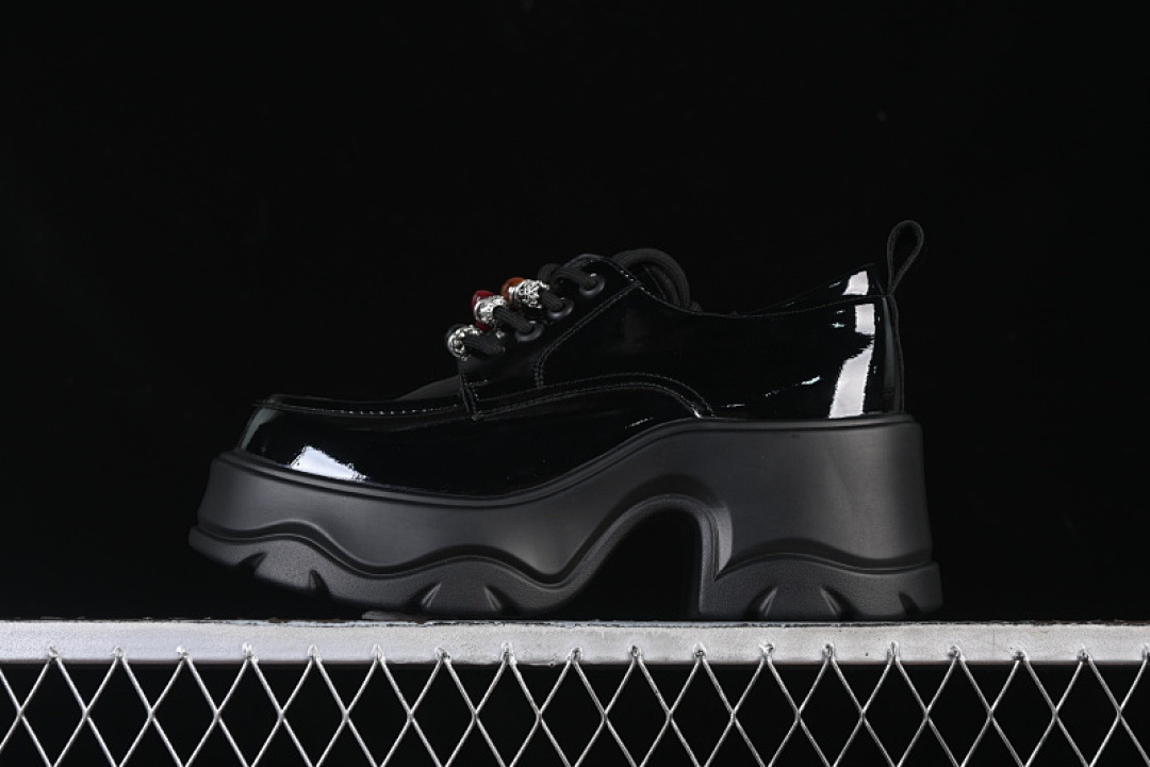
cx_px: 575
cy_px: 384
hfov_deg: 27.0
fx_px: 2396
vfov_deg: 18.2
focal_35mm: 75
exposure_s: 1/60
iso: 160
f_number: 6.3
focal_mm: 50
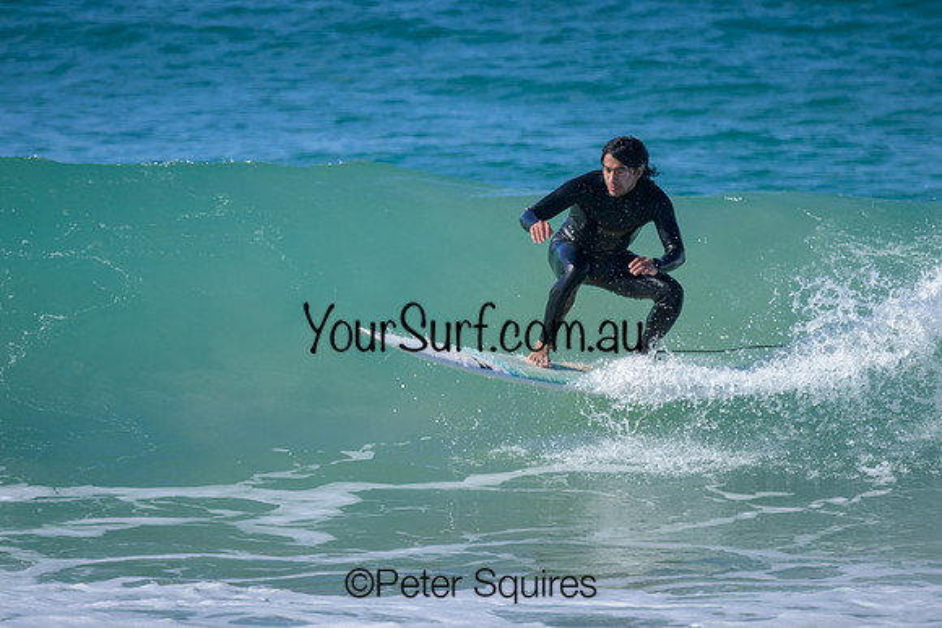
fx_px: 28754
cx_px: 528
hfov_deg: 1.9
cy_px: 299
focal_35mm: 1099
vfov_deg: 1.3
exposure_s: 1/2000
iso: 450
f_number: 6.3
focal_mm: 800
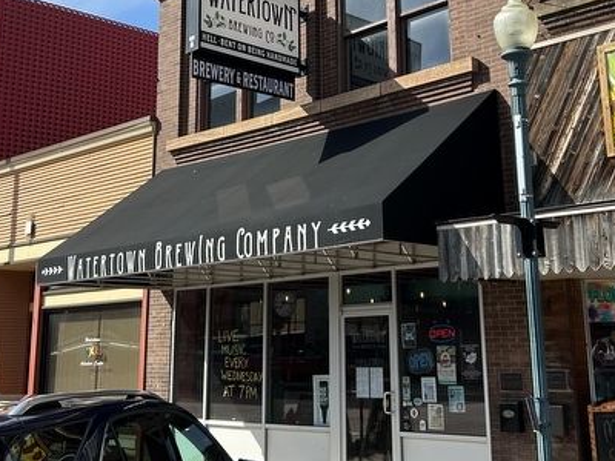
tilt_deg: +14.7
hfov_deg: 36.8
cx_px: 349
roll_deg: +1.3
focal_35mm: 52
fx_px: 924
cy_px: 112
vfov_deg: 27.6
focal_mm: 5.7
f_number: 1.5
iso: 50
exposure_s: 1/2915
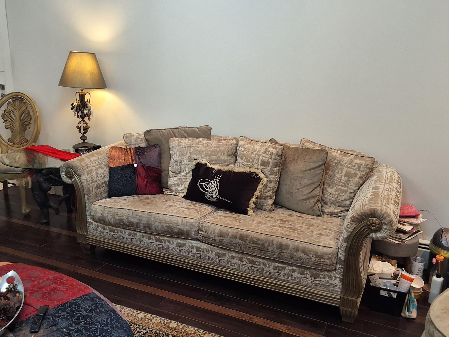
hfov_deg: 53.9
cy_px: 166
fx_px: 441
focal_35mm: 34
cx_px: 200
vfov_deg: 41.8
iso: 80
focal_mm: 2.91
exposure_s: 1/40
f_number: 1.9
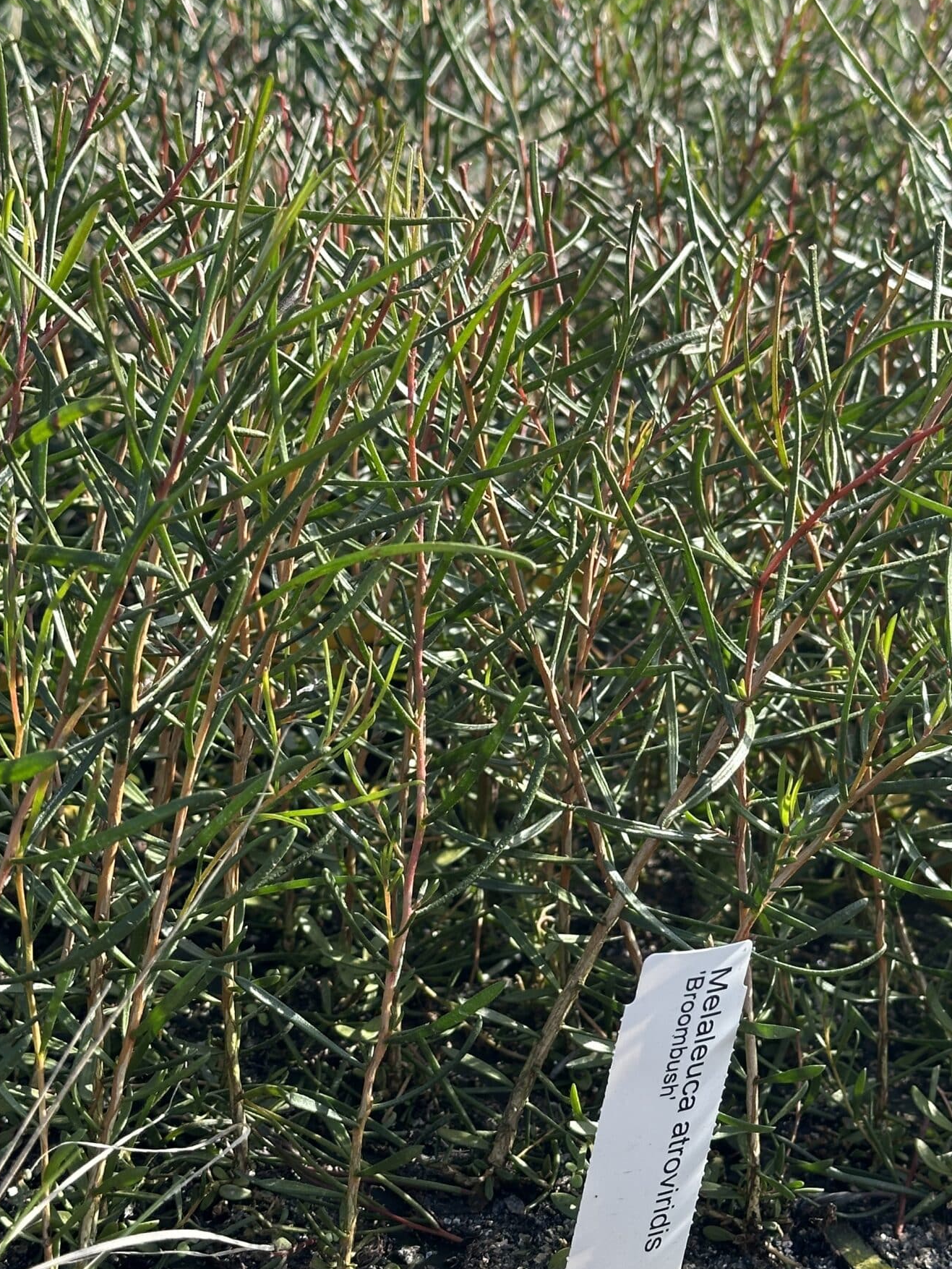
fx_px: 2566
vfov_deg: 27.8
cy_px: 649
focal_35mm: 70
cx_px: 547
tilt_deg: -16.8
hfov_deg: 21.0
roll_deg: +1.3
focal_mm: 6.86
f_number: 1.78
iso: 64
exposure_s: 1/880
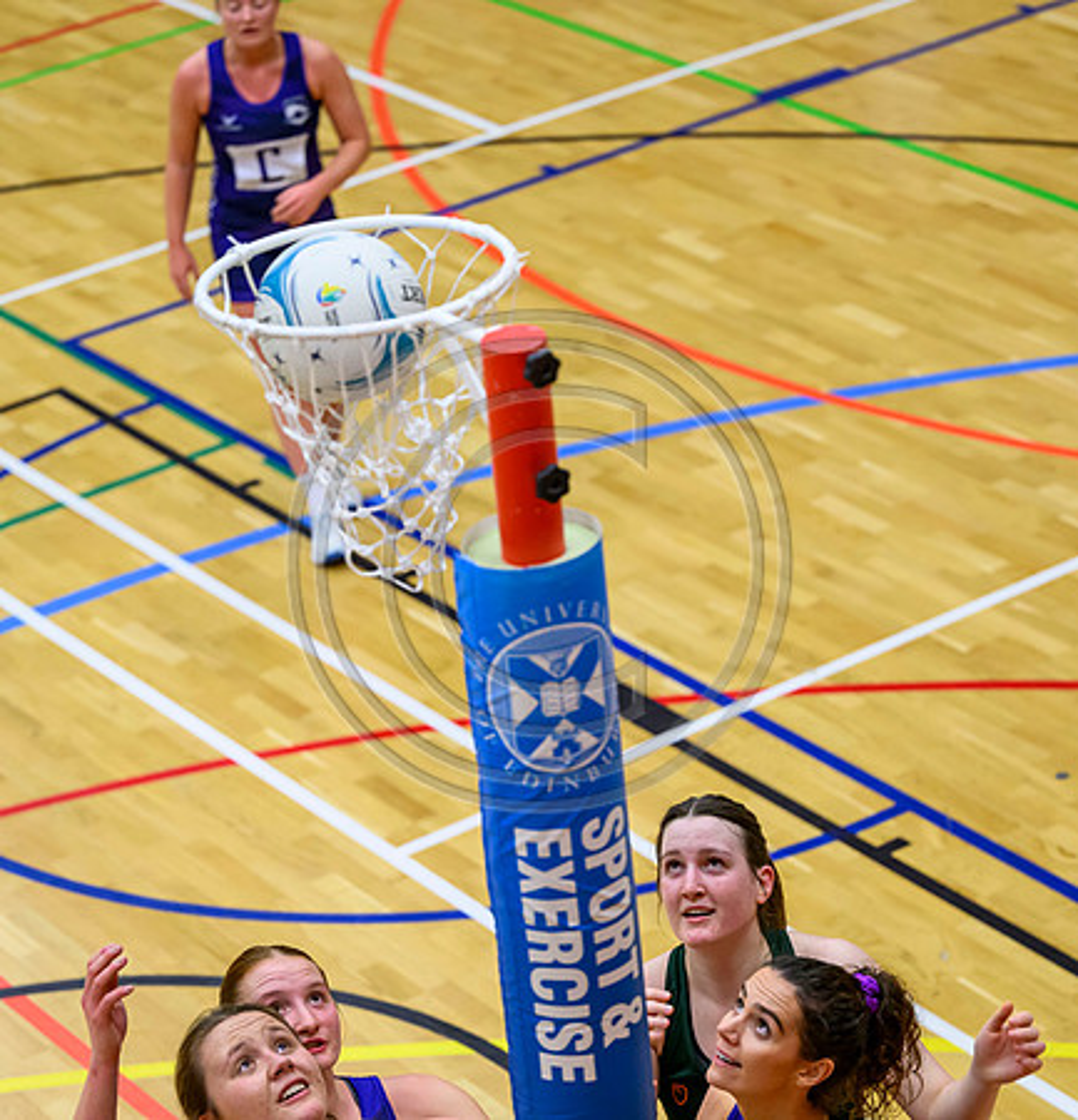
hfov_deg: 14.8
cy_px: 560
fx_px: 4154
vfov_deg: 15.4
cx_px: 560
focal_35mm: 116
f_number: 2.8
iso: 4000
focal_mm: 89
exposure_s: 1/1000
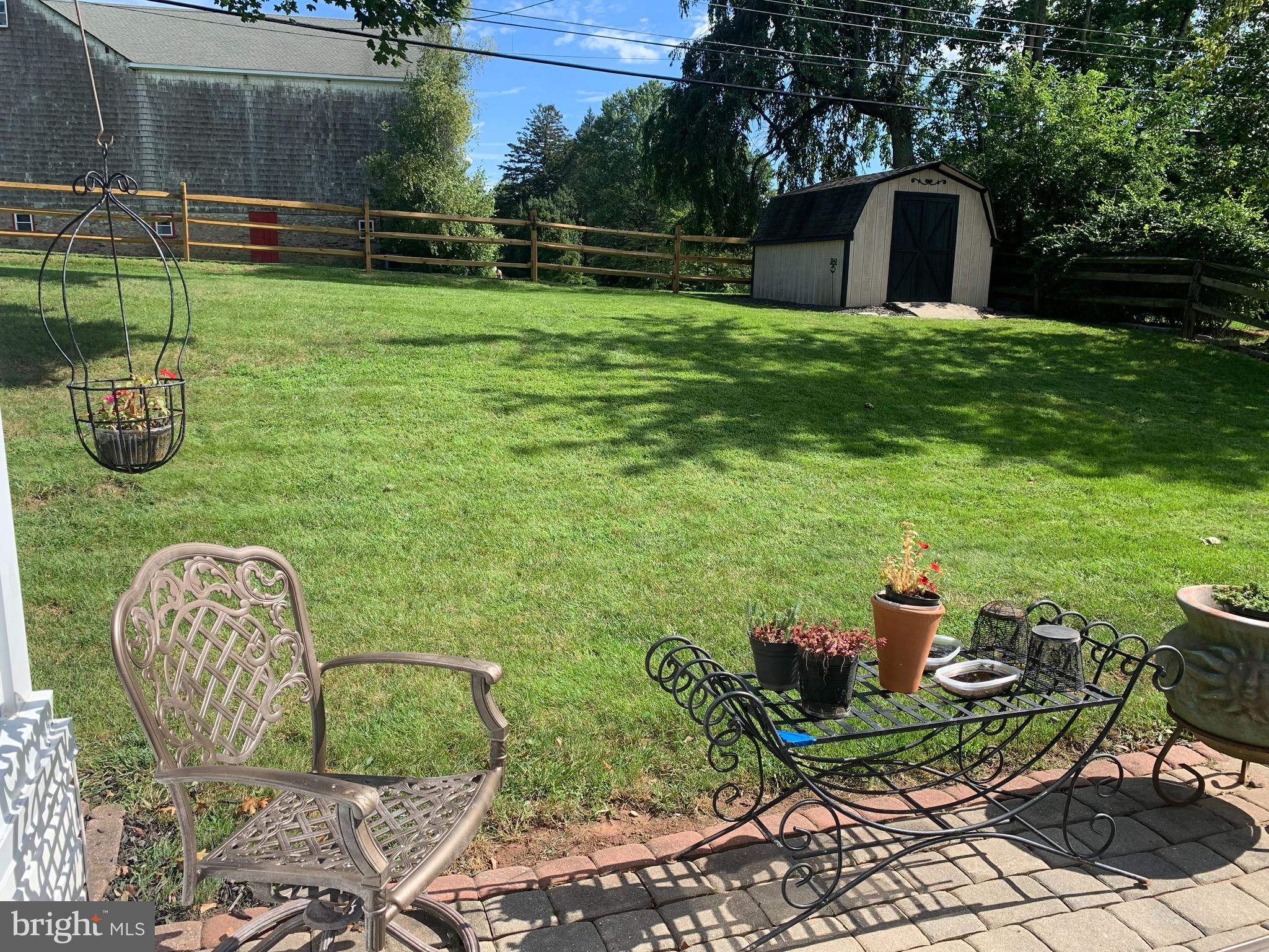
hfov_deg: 67.3
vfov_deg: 53.1
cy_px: 476
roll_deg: -0.2
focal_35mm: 26
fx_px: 953
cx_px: 634
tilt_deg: -10.9
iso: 25
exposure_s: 1/1065
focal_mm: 4.25
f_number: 1.8
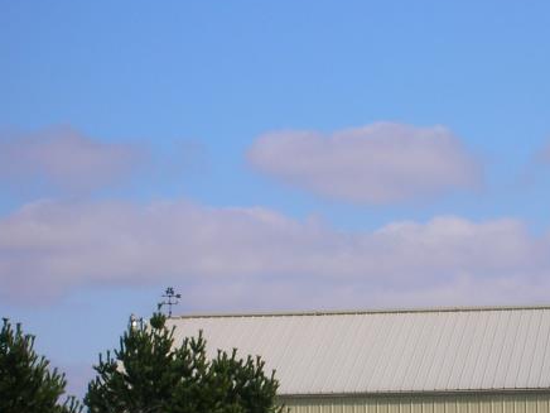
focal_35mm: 187
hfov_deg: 10.5
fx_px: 2971
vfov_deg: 7.9
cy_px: 341
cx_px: 494
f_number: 8.2
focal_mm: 17.1
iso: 50
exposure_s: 1/166
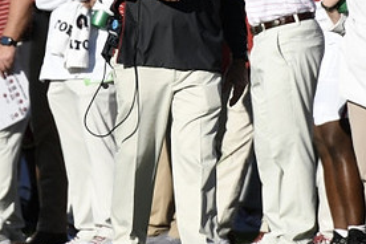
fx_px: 12799
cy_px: 28
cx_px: 190
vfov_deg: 1.1
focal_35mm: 1259
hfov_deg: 1.6
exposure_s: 1/2000
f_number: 5.6
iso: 320
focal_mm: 400
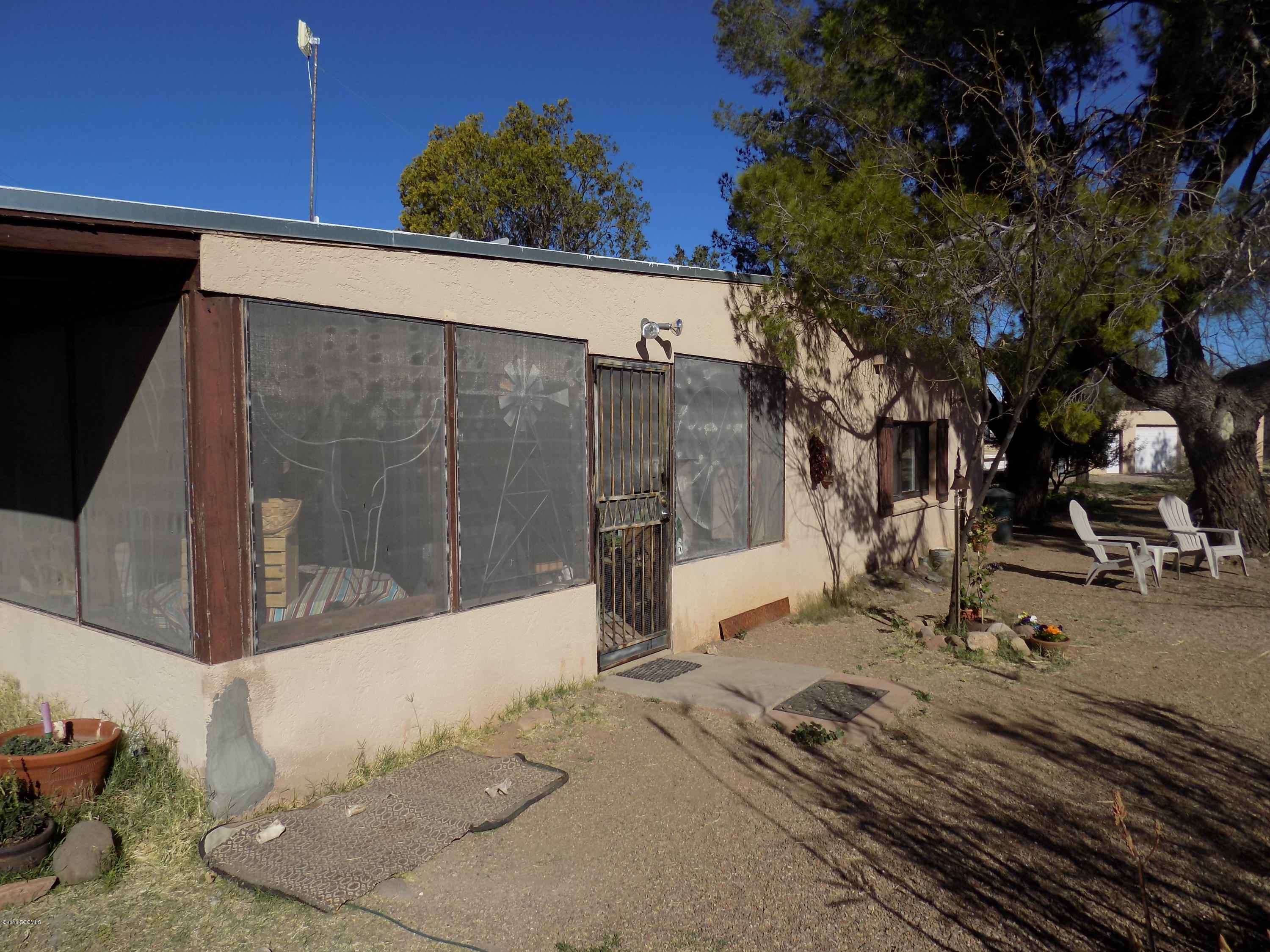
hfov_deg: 71.6
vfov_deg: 56.8
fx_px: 881
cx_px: 635
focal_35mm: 24
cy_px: 476
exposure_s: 1/200
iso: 80
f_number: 9.9
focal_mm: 4.3
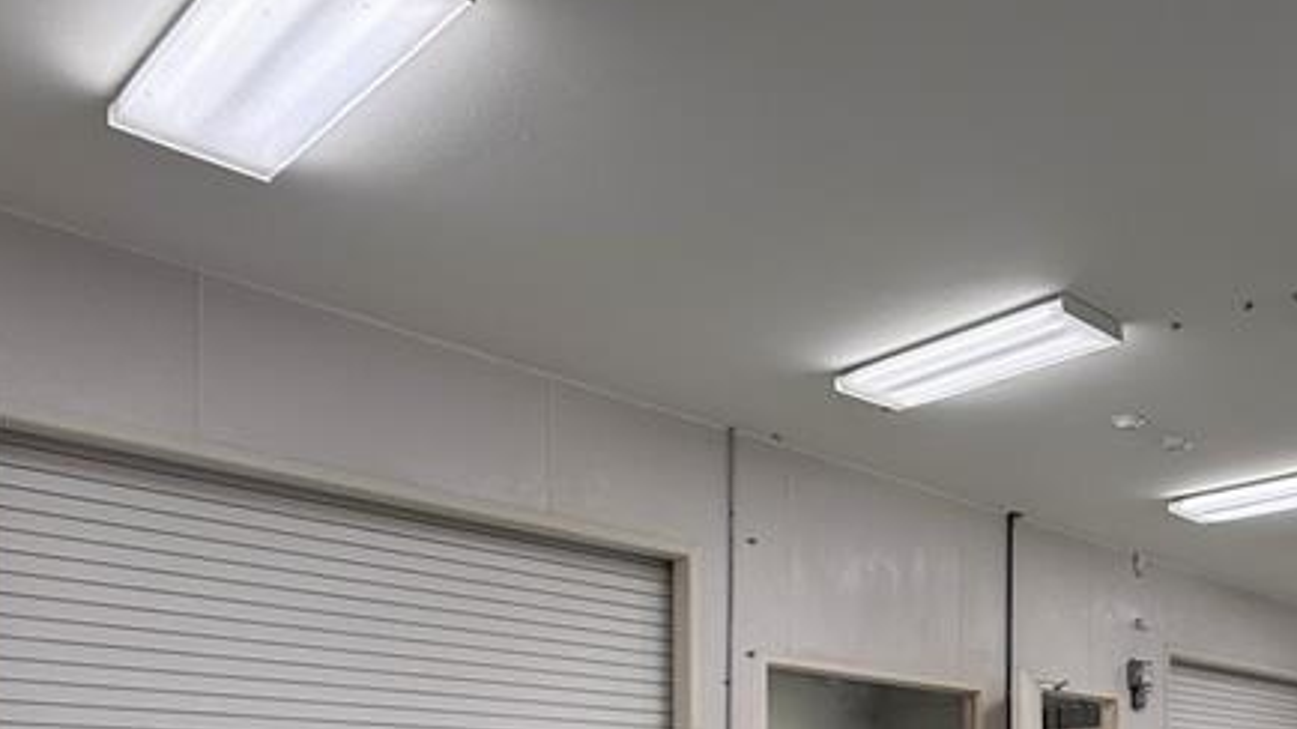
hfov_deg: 50.4
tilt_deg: +0.1
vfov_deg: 29.1
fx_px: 1238
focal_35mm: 36
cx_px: 1112
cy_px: 834
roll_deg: +0.0
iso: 80
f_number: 2.2
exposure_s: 1/120
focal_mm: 2.22
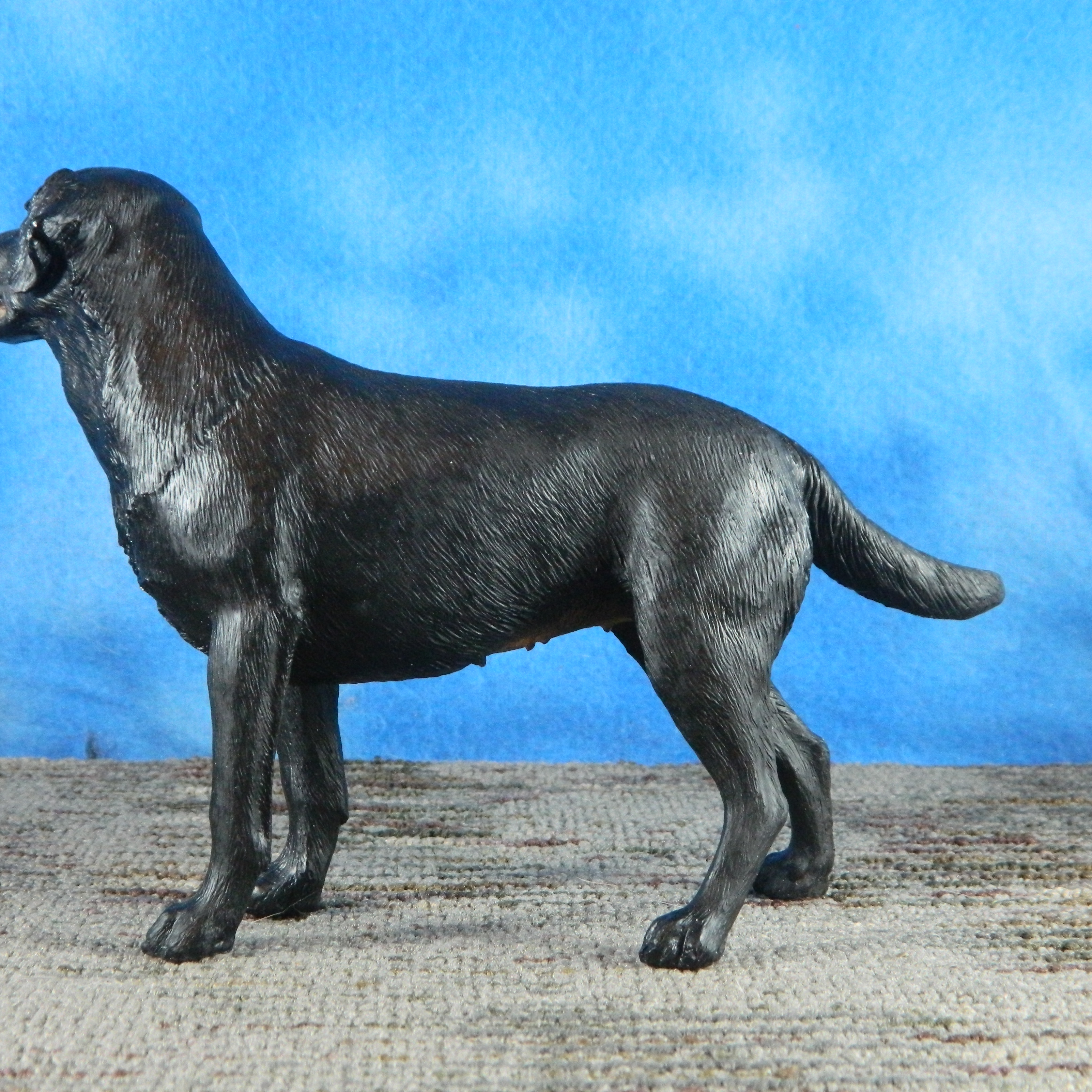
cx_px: 494
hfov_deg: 30.5
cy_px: 550
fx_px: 1999
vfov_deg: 30.6
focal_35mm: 56
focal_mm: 8.4
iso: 400
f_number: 3.6
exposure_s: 1/20
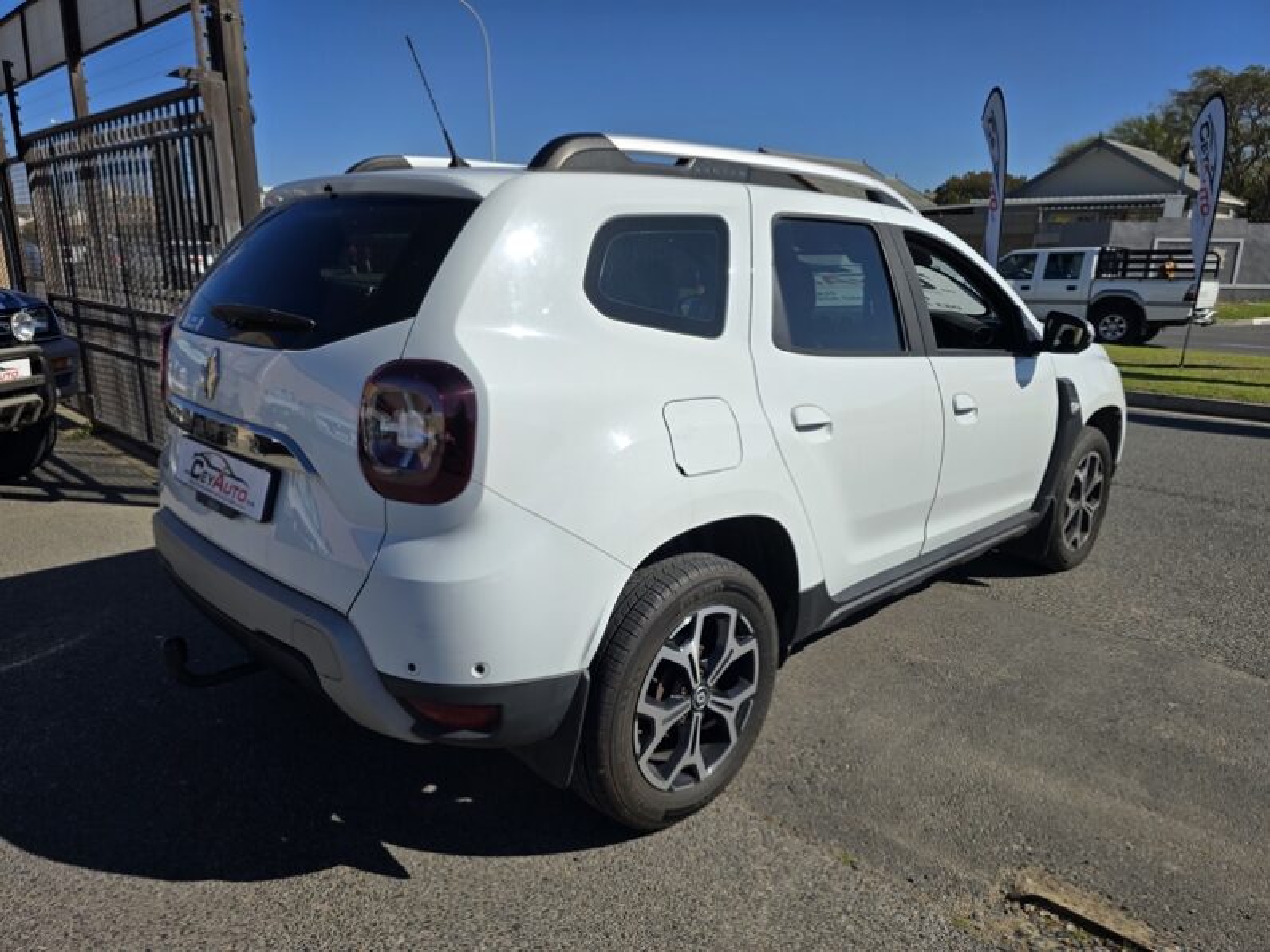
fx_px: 844
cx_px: 635
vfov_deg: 58.9
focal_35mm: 23
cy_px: 476
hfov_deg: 73.9
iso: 12
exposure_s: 1/1445
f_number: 1.7
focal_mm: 6.3
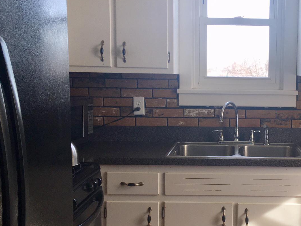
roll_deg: +0.1
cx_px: 243
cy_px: 120
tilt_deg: -3.8
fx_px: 478
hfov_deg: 33.9
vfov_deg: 26.5
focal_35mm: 55
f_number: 2.2
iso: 32
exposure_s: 1/60
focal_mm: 4.15
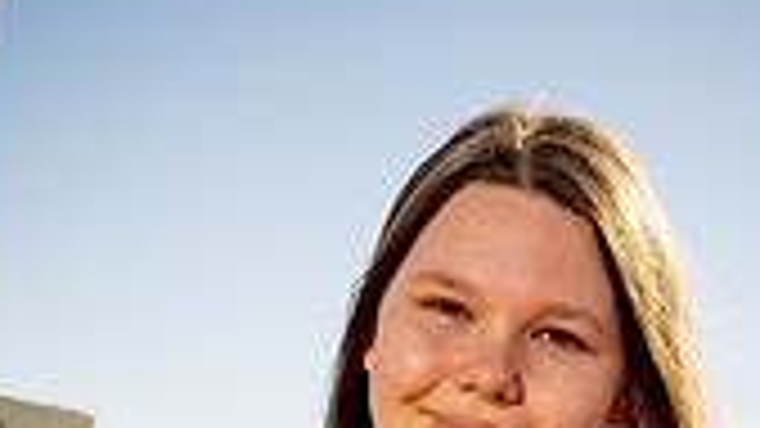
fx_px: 2075
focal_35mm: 103
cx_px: 409
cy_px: 951
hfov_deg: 20.7
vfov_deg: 10.5
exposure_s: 1/250
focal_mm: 37
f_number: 7.1
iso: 100
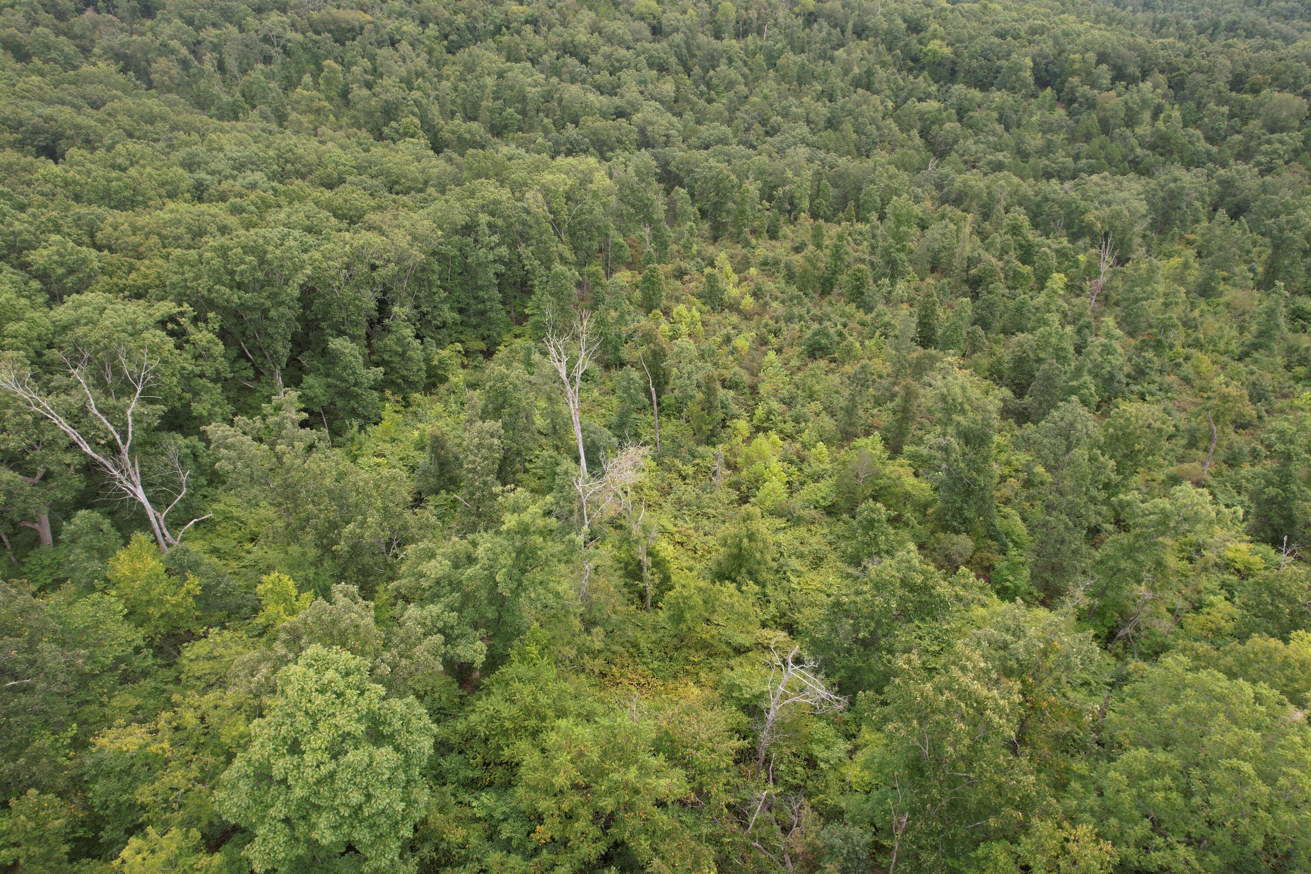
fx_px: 801
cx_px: 656
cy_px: 437
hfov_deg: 78.6
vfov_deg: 57.2
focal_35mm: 22
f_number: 2.8
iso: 100
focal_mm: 8.38
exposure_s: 1/180
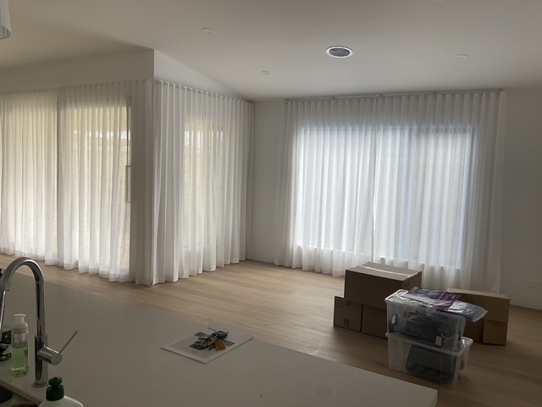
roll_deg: -0.9
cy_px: 204
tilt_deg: -4.3
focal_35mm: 29
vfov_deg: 48.2
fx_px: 454
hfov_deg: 61.7
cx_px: 271
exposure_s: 1/256
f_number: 1.8
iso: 16
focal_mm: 3
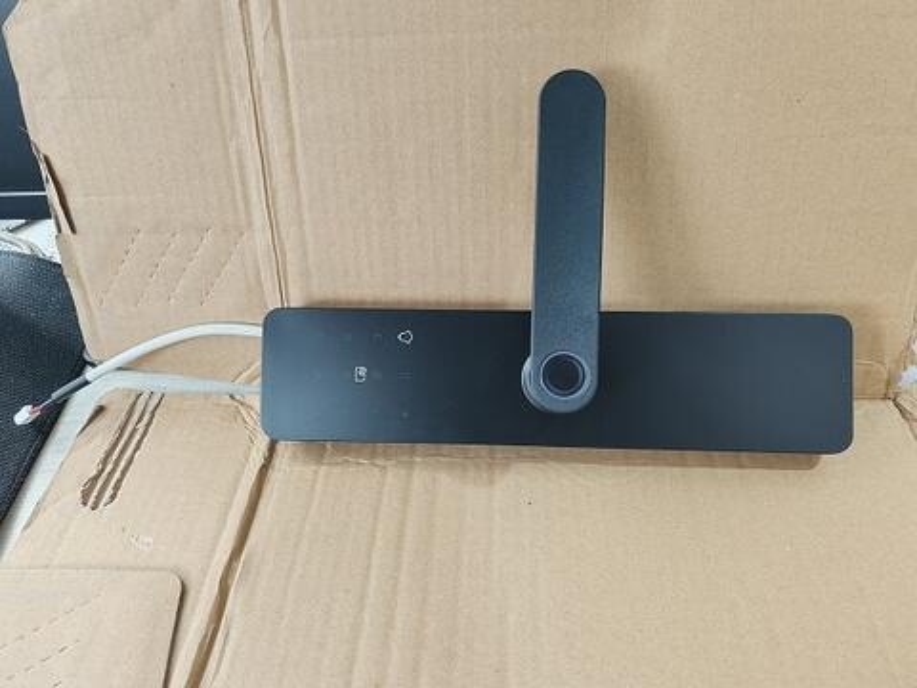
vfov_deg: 51.4
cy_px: 344
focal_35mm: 27
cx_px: 458
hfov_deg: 65.3
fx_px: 715
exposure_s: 1/100
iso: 250
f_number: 1.9
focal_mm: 5.52
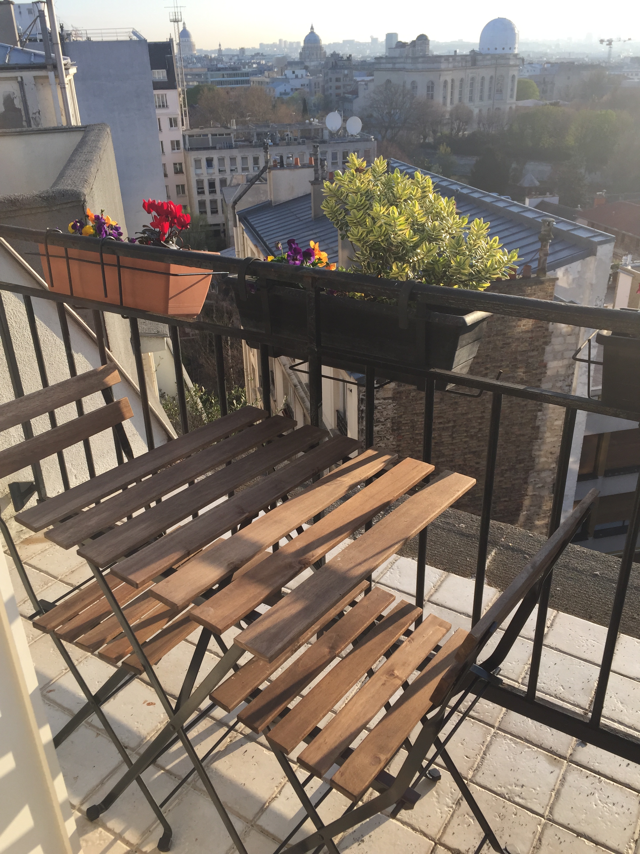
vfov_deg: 61.7
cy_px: 427
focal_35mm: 29
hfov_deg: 48.2
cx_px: 320
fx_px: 715
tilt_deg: -25.9
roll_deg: +2.1
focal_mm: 4.15
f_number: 2.2
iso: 32
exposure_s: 1/670
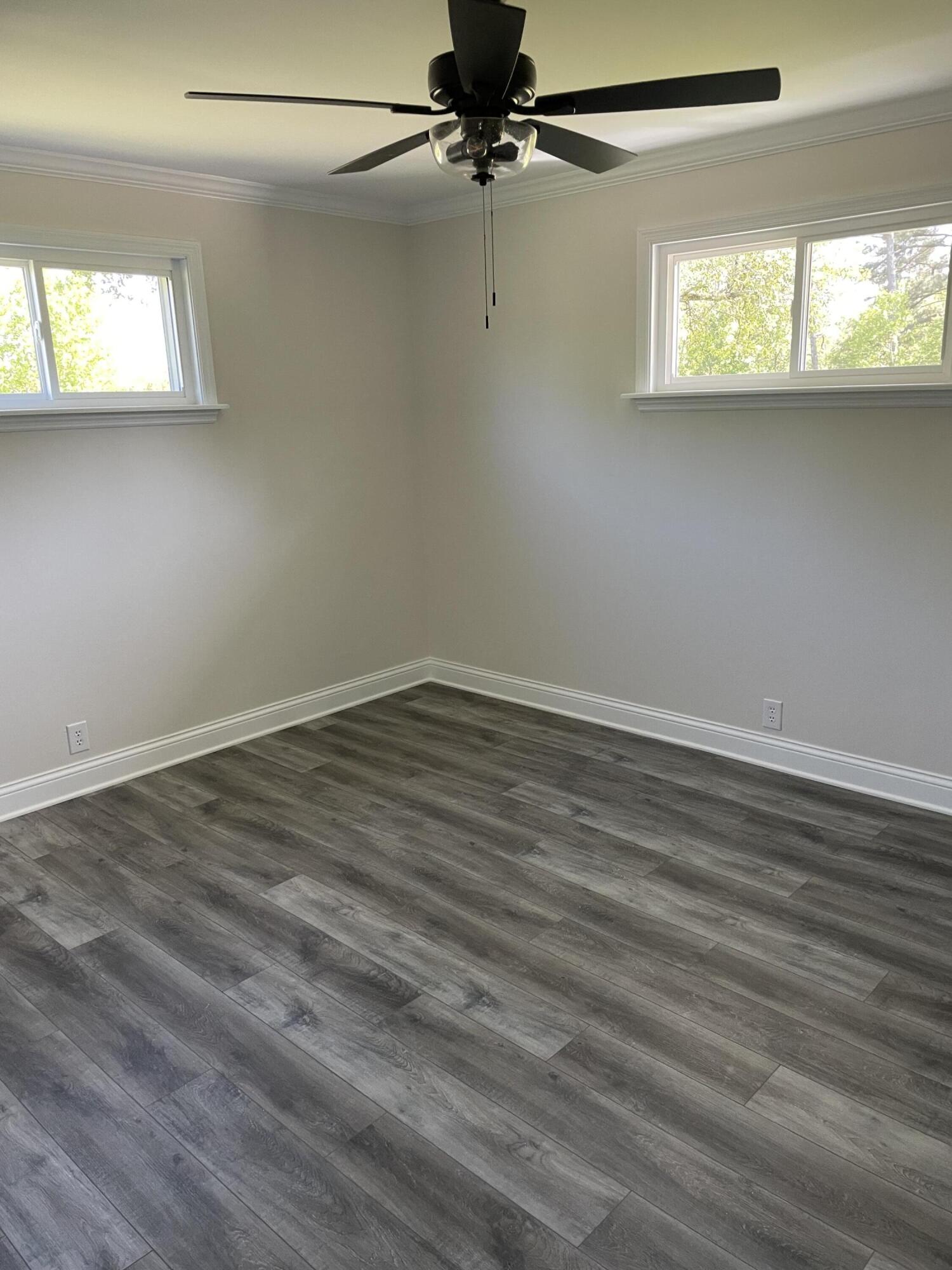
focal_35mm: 26
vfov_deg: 67.3
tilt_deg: -11.7
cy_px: 635
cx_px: 476
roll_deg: +0.9
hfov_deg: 53.1
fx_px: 953
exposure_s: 1/79
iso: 125
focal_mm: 4.2
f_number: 1.6
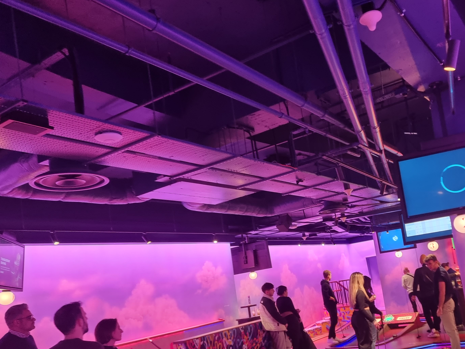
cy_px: 232
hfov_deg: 51.4
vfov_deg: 40.2
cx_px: 319
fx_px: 470
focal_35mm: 35
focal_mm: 6.7
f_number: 1.8
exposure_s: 1/50
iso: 250
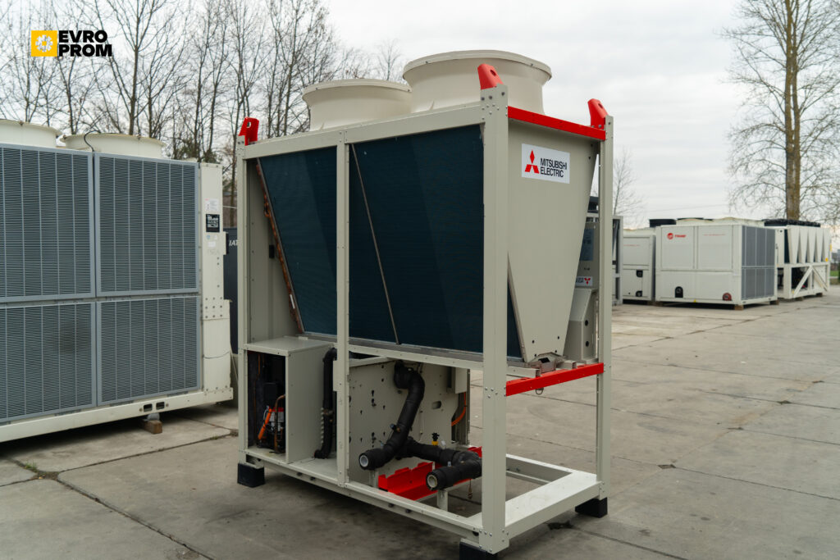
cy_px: 280
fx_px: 700
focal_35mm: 30
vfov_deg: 43.6
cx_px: 420
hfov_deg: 61.9
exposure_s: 1/500
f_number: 4
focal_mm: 30
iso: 250
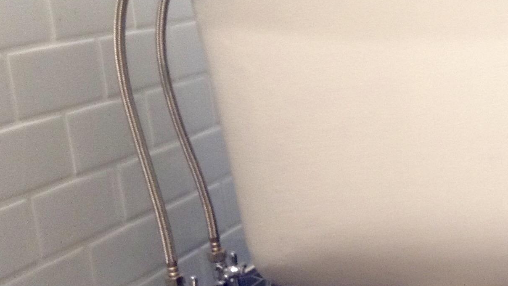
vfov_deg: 15.7
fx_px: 1037
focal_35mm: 77
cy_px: 133
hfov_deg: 26.2
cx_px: 497
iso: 125
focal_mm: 3.3
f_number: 2.4
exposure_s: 1/24
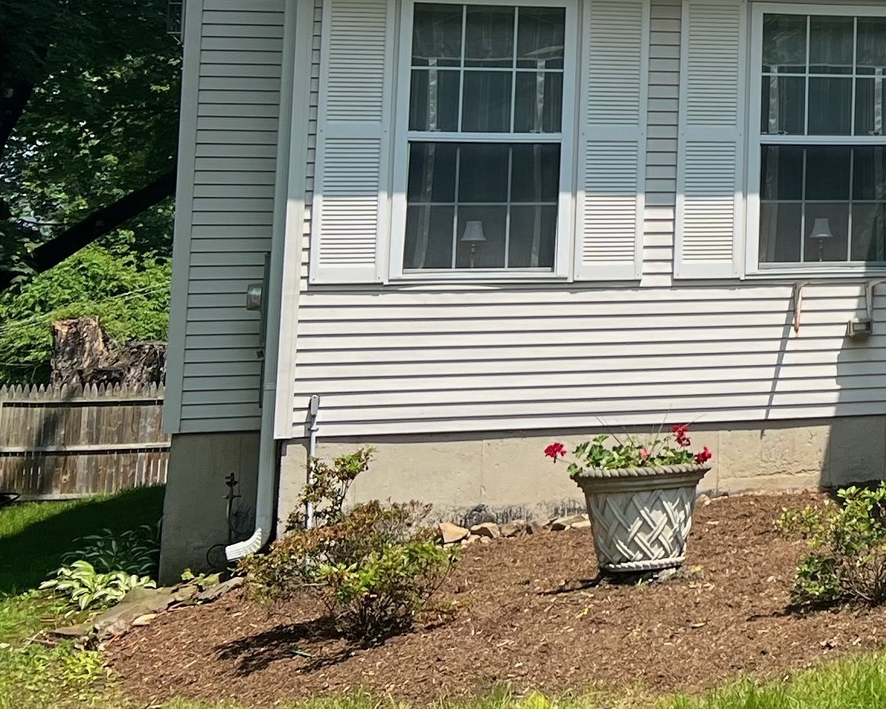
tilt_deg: +7.2
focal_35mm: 88
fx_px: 2308
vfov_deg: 17.0
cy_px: -50
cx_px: 1434
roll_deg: +0.5
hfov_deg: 18.5
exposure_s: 1/3968
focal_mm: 5.7
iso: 50
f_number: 1.5
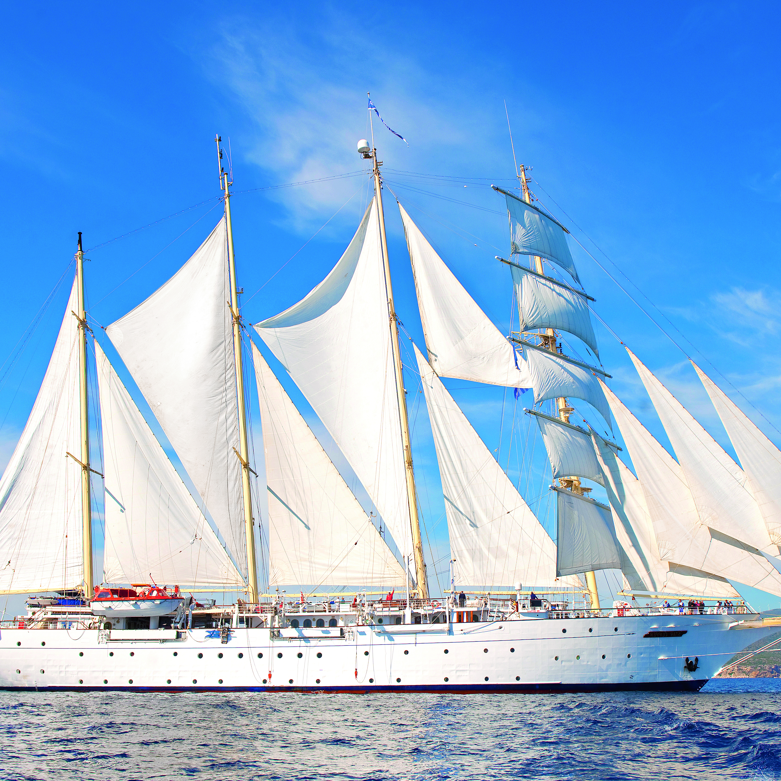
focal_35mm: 40
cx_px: 421
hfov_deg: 41.8
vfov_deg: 41.8
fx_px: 1021
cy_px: 435
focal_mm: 27
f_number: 8
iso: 100
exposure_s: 1/640
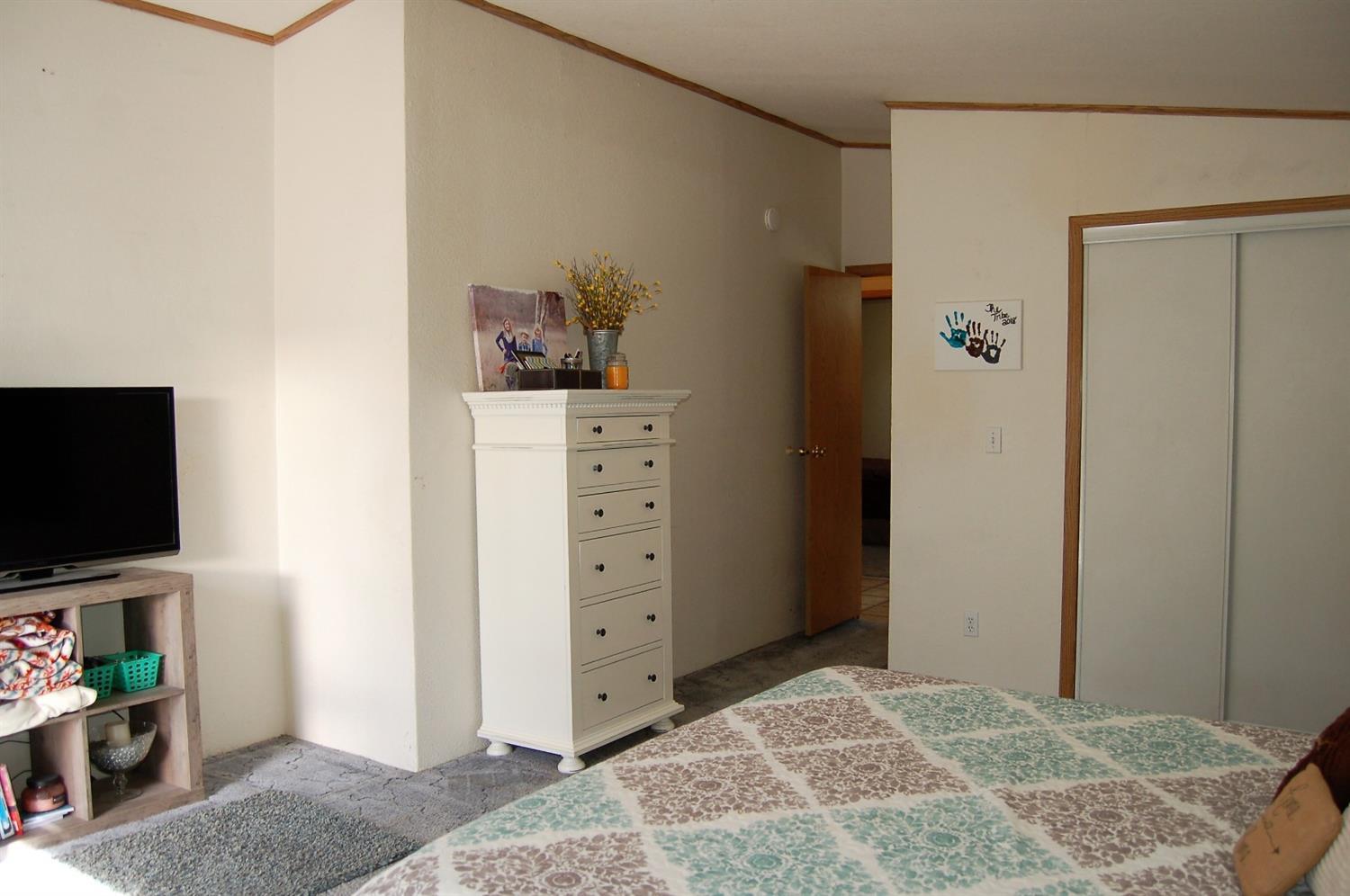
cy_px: 448
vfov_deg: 47.8
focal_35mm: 27
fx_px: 1011
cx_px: 675
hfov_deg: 67.4
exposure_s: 1/125
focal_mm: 18
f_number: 3.5
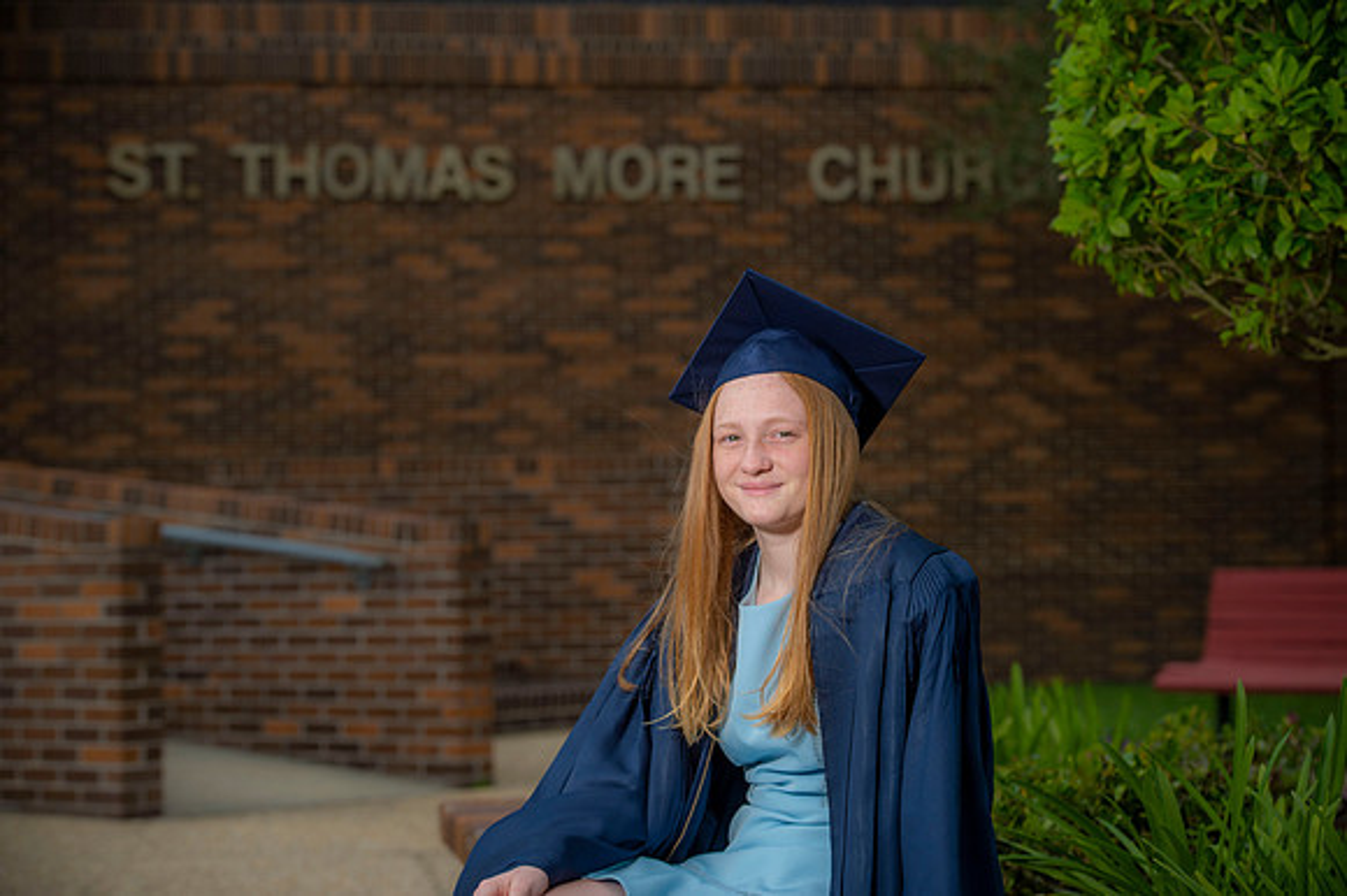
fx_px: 3552
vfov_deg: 14.4
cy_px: 448
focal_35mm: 95
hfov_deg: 21.5
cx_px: 674
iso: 80
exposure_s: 1/250
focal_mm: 95
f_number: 5.6
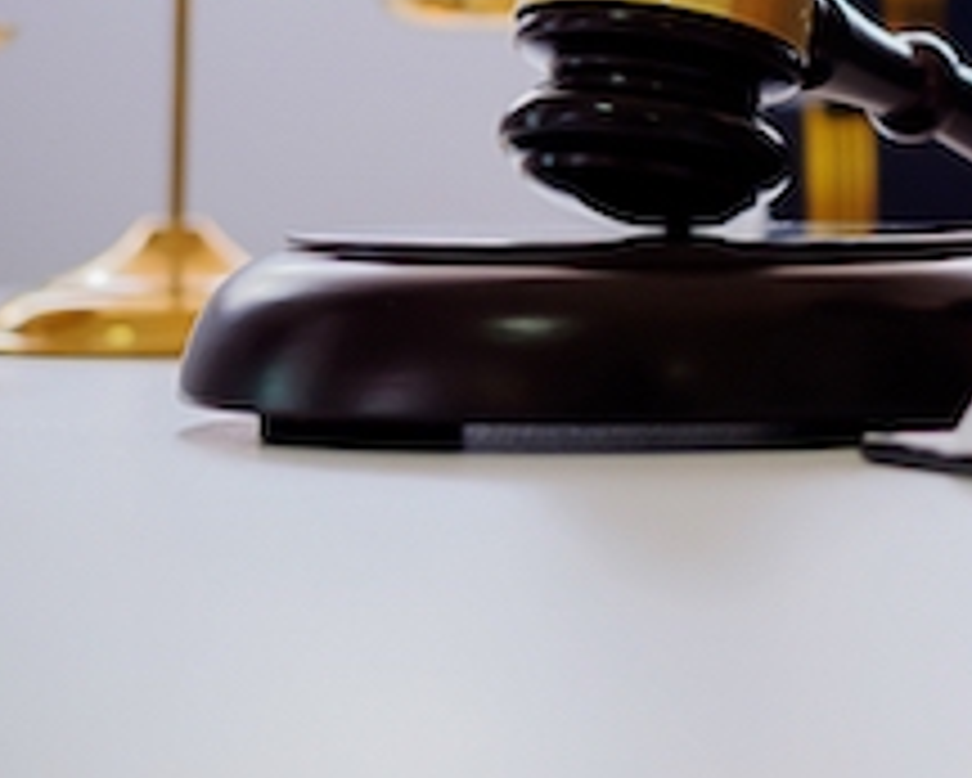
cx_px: 1318
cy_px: 85
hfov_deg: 13.4
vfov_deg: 11.1
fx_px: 3972
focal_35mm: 138
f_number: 2.8
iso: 640
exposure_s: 1/100
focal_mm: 35
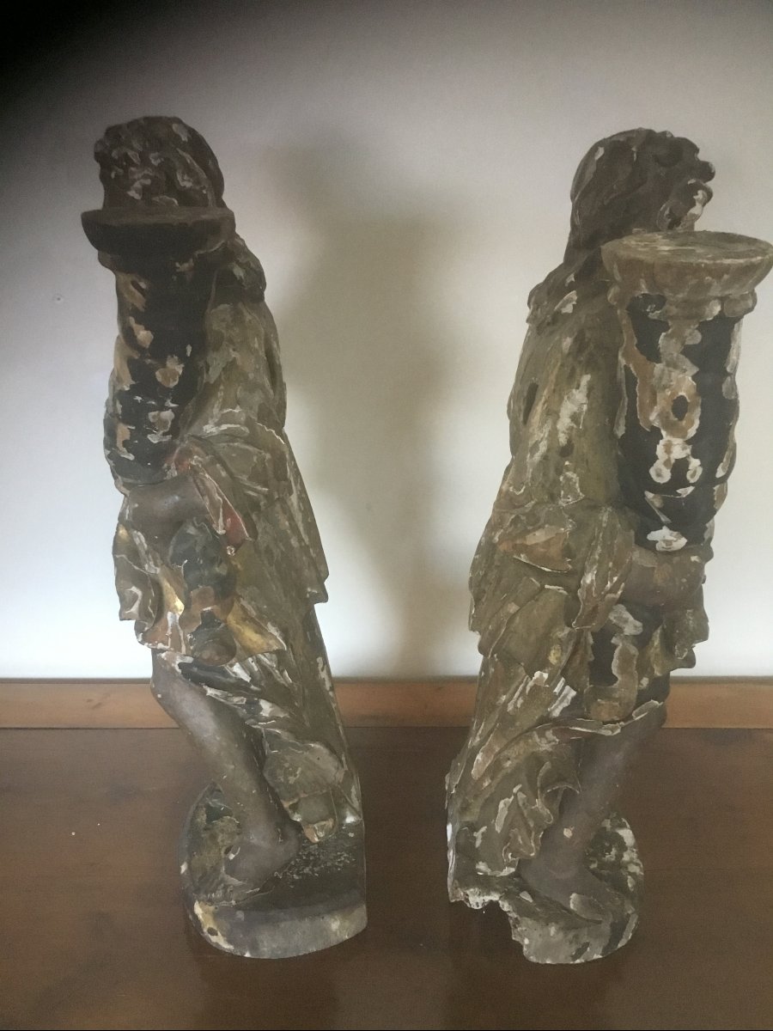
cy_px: 516
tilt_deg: -26.1
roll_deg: -1.3
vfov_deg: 58.4
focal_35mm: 31
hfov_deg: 45.4
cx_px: 386
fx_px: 923
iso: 200
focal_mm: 3.3
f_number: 2.4
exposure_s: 1/25
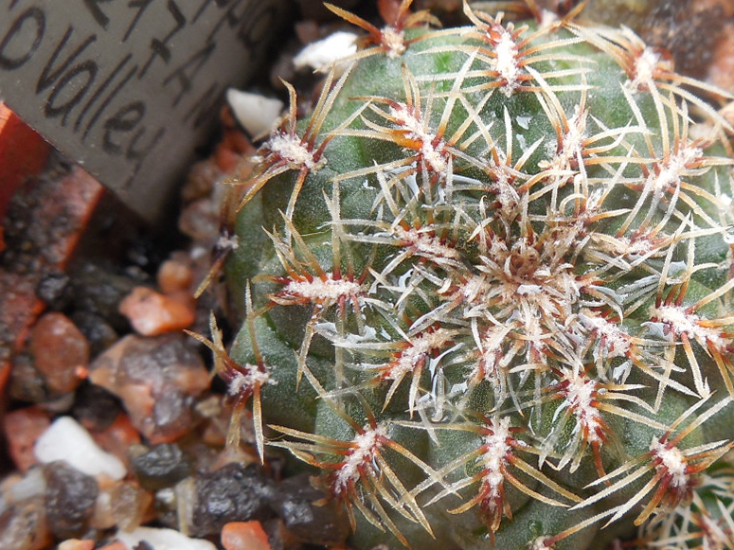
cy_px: 294
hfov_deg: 29.9
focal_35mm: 64
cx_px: 517
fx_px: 1357
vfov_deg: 22.9
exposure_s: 1/40
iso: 125
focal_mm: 5.6
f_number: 3.6
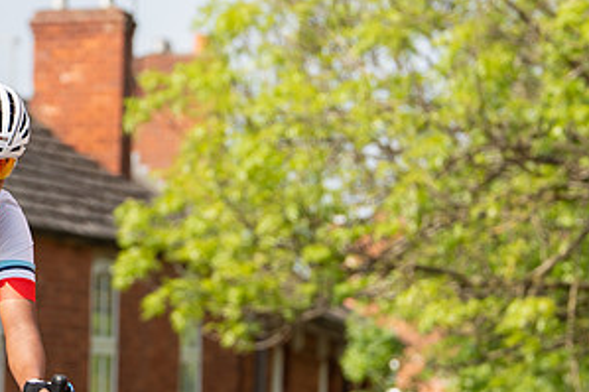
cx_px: -8
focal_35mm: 306
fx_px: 5004
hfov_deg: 6.7
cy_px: 213
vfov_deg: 4.5
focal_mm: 113
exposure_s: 1/800
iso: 200
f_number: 4.5
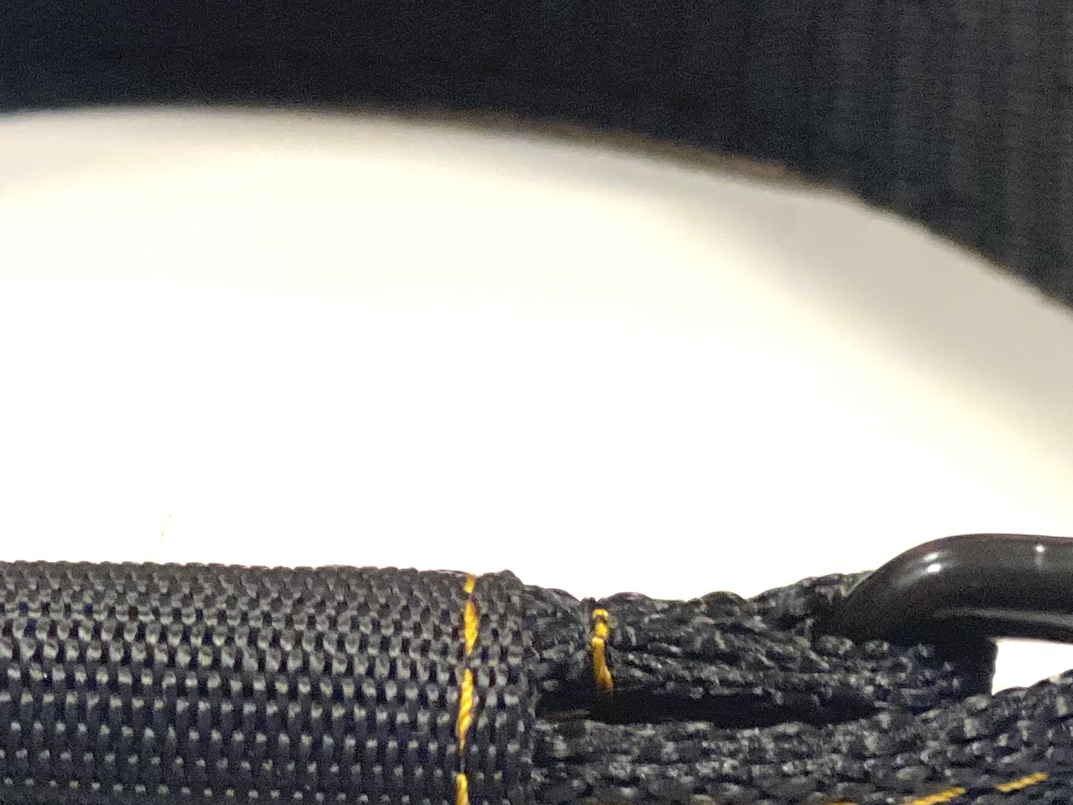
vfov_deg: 9.0
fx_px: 5084
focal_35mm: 164
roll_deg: +1.3
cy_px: 662
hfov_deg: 12.0
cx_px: 140
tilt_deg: -35.5
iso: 125
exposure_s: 1/50
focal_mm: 6
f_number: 2
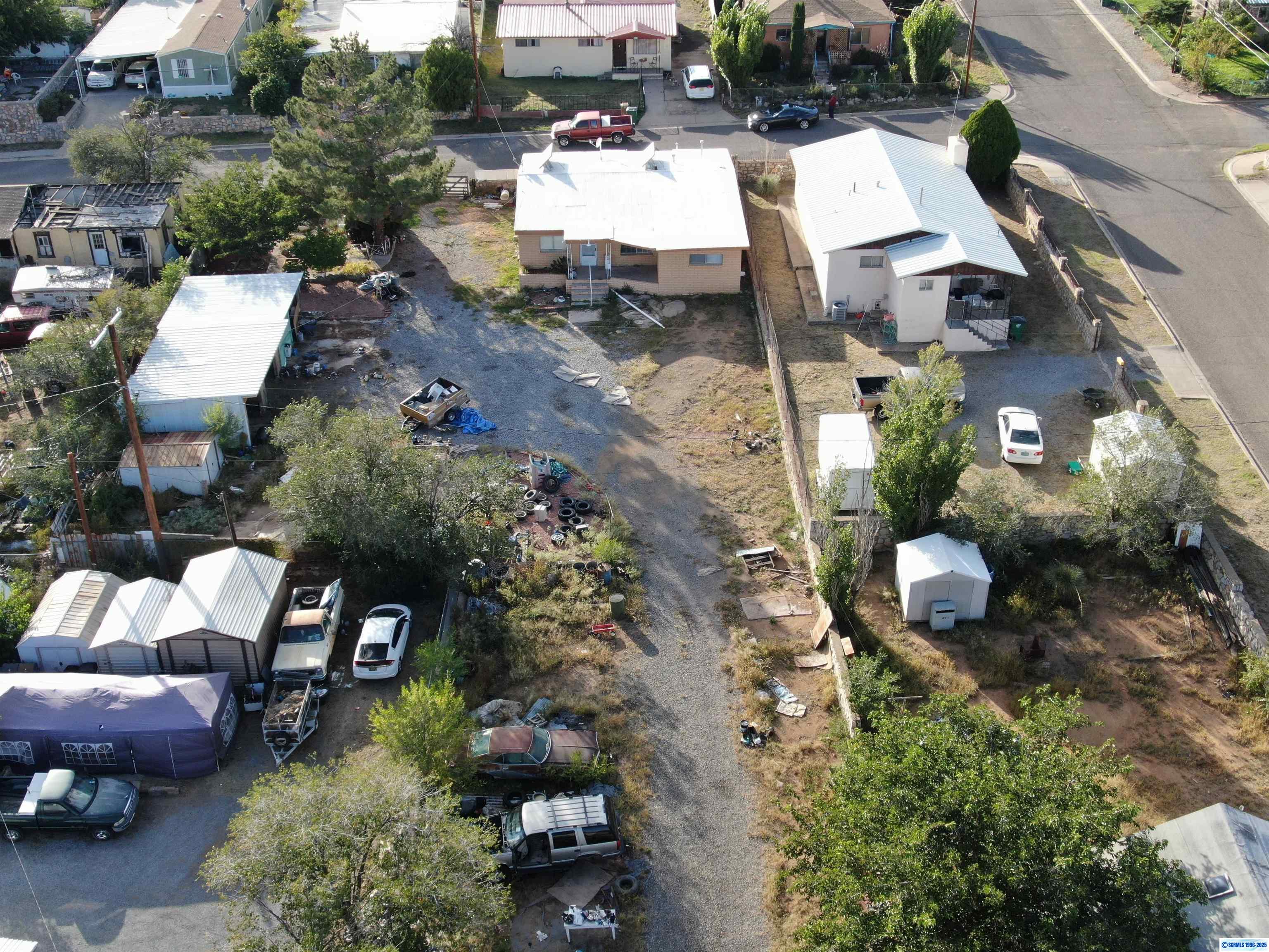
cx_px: 634
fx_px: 1503
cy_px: 476
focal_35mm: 41
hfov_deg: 45.8
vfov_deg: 35.1
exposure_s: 1/240
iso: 100
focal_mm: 7.07
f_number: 3.5
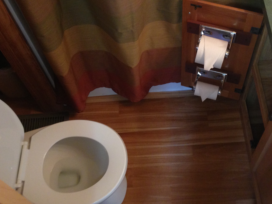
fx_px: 409
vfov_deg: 27.9
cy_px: 75
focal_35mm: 52
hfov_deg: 36.6
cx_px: 171
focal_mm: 4.12
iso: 250
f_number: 2.4
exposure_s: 1/20
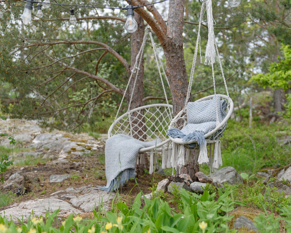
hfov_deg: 38.0
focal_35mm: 49
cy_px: 121
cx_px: 134
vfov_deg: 30.8
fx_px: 422
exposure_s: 1/750
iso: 400
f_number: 2.8
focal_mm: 38
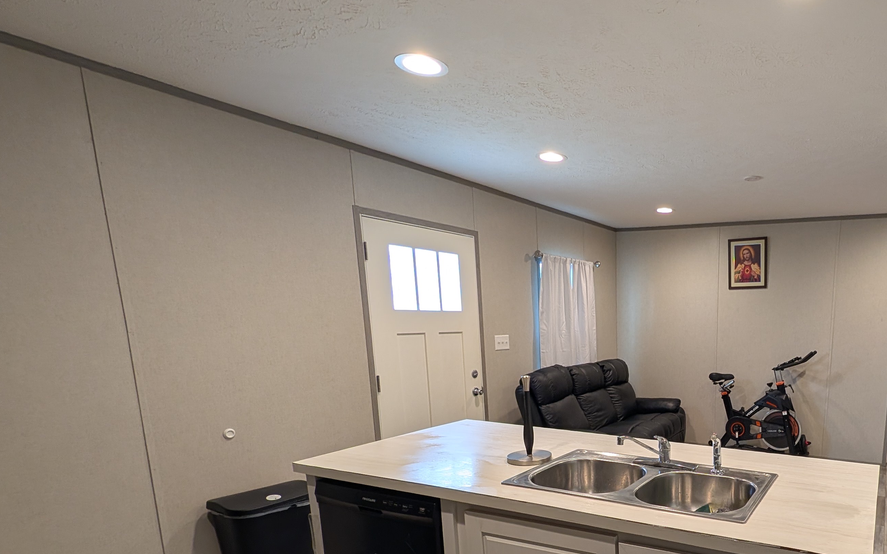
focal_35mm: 20
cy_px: 414
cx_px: 671
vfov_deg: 56.7
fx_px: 483
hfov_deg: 78.3
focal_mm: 2.23
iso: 77
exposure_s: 1/60
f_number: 1.95
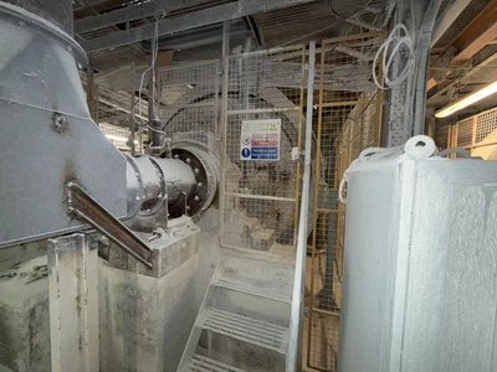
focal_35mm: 14
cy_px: 186
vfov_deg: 85.7
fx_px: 201
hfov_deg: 102.1
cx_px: 248
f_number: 2.2
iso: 320
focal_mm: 2.22
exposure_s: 1/50
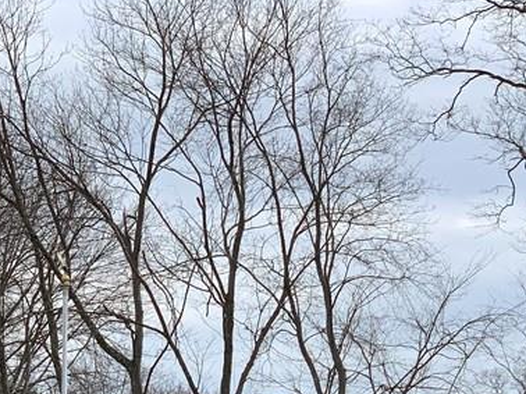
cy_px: 519
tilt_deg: +4.4
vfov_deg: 10.3
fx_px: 2141
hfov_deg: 14.0
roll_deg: -0.4
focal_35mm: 141
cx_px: 274
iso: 16
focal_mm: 6
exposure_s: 1/749
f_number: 2.4
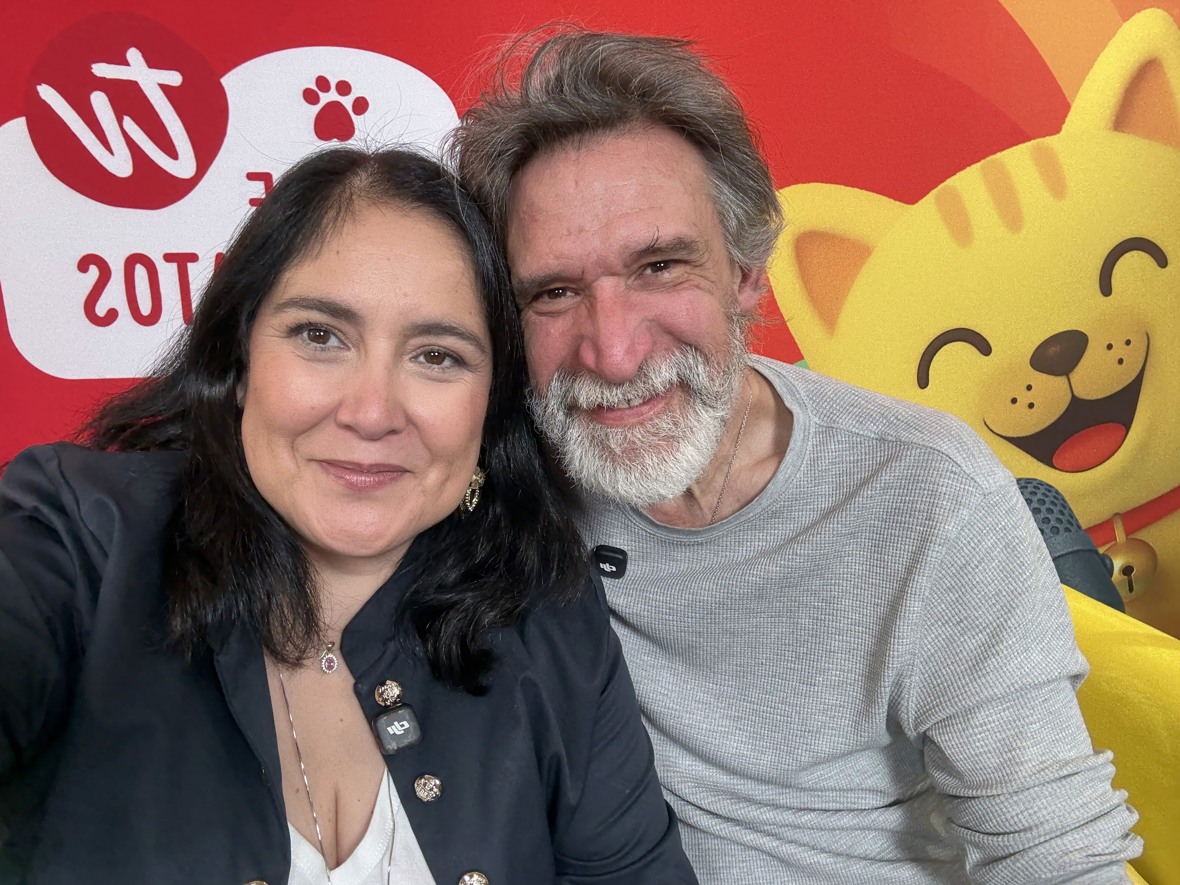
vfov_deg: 58.9
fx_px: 784
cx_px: 590
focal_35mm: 23
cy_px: 442
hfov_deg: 73.9
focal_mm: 2.69
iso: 64
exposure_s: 1/121
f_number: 1.9
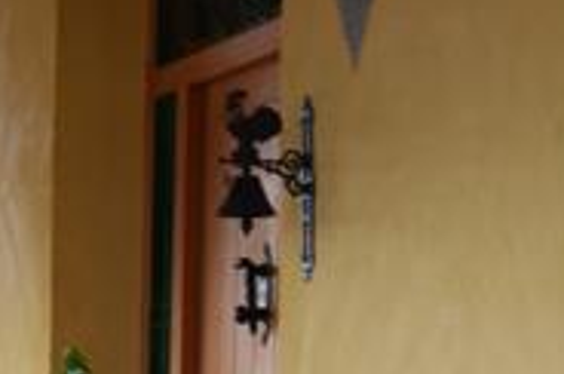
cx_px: -31
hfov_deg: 11.1
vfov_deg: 7.2
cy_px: 688
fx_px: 2878
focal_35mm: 184
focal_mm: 22
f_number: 7.1
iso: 400
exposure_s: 1/200
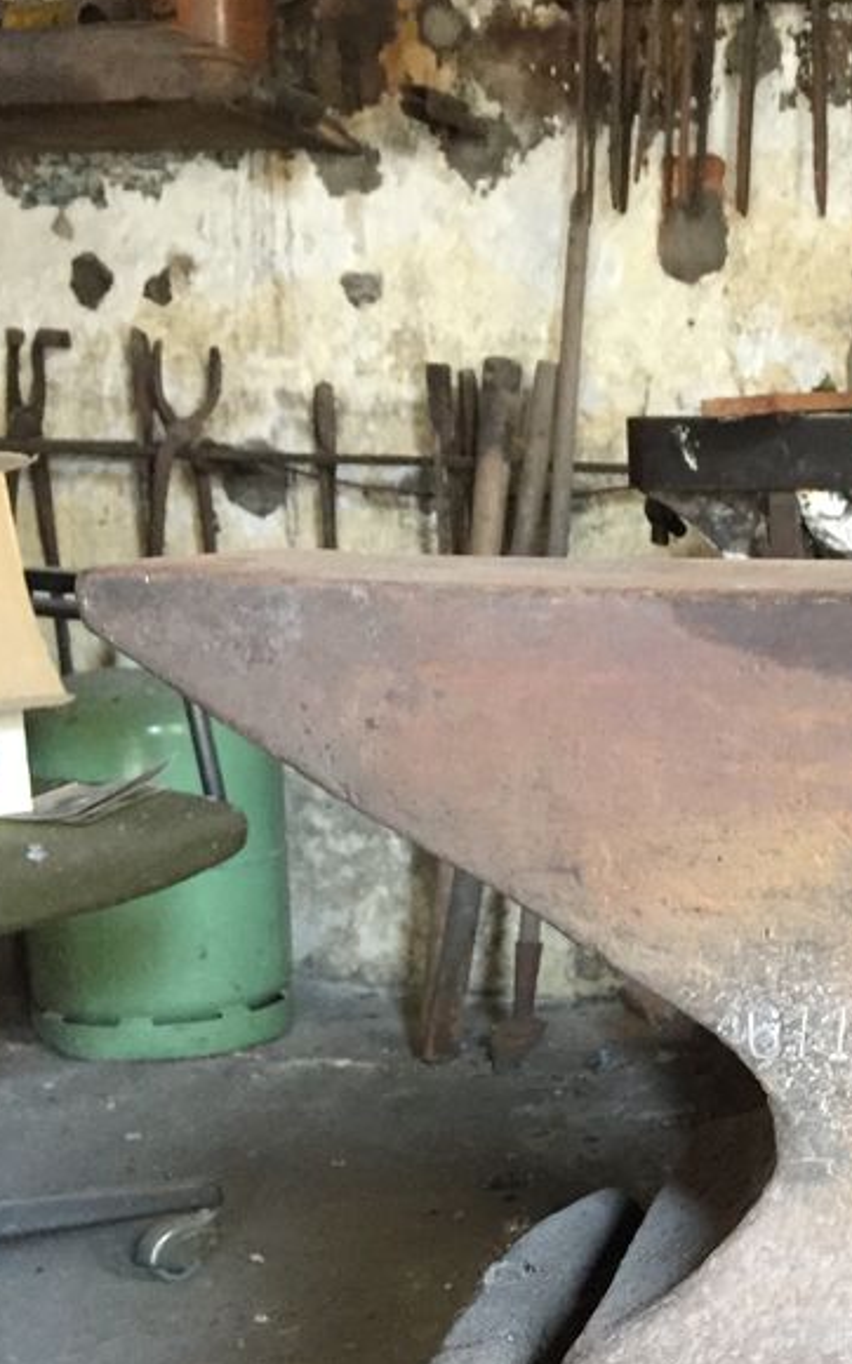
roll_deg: -1.1
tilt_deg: -10.1
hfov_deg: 21.6
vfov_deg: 38.0
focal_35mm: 53
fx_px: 1971
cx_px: 1160
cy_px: 828
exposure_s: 1/33
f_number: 2.2
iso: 200
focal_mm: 4.15
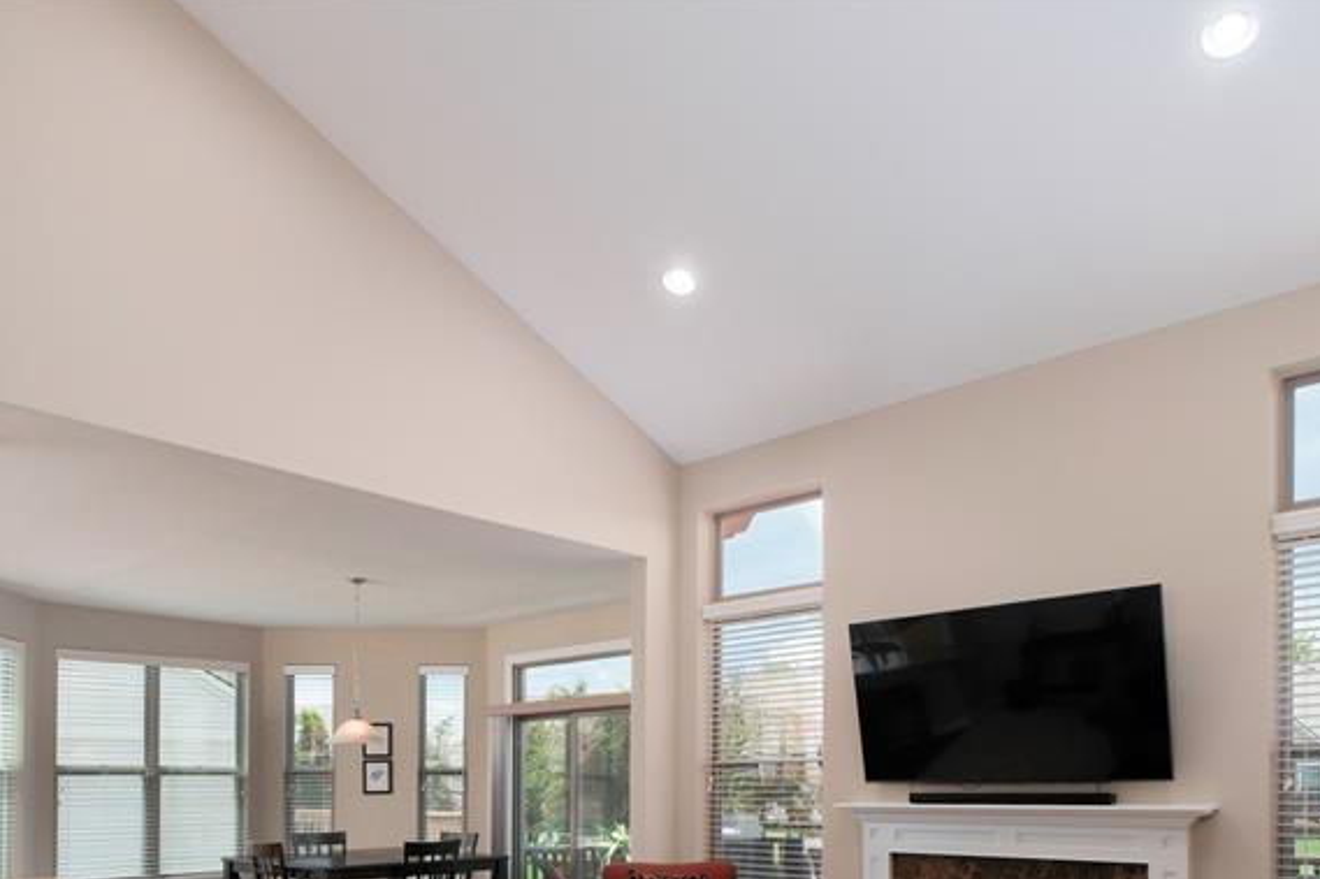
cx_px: 629
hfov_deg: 67.4
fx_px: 990
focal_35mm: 27
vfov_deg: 43.9
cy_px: 784
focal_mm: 10
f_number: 8
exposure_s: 1/250
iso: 1000
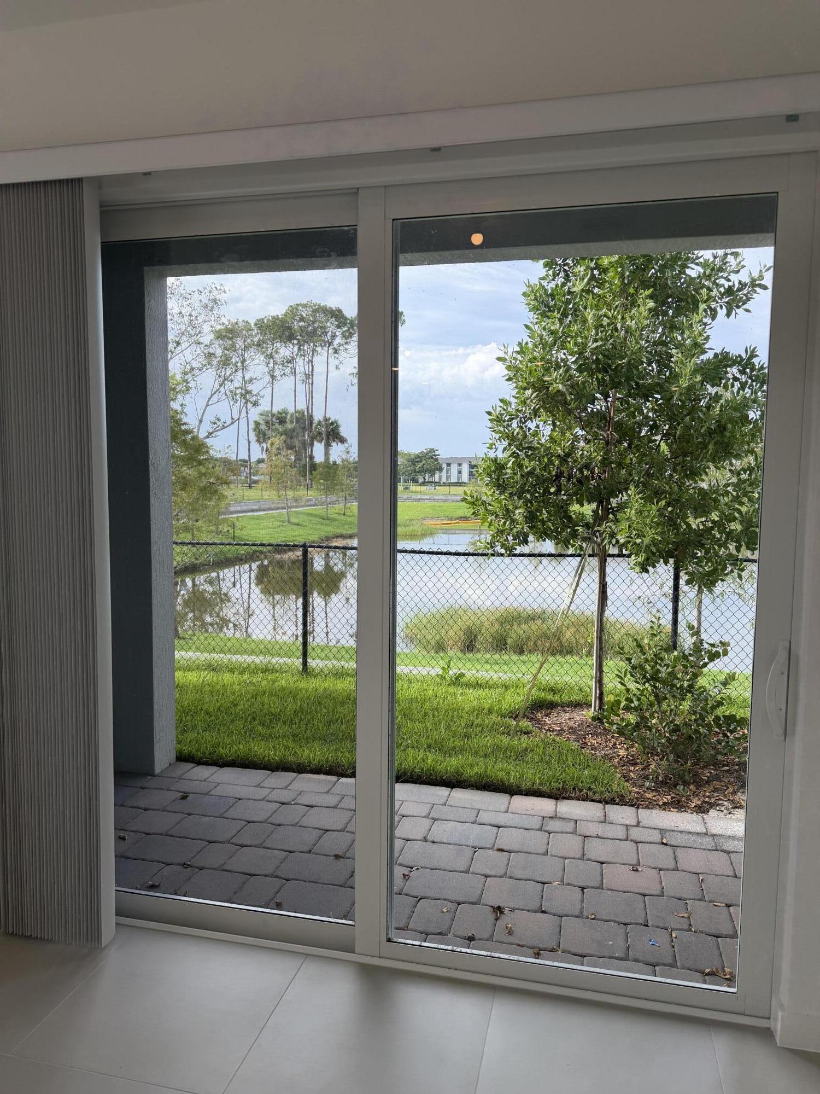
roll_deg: +0.0
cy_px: 547
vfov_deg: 71.6
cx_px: 410
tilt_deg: -4.0
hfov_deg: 56.8
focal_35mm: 24
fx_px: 758
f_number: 1.78
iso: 100
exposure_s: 1/788
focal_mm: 6.76
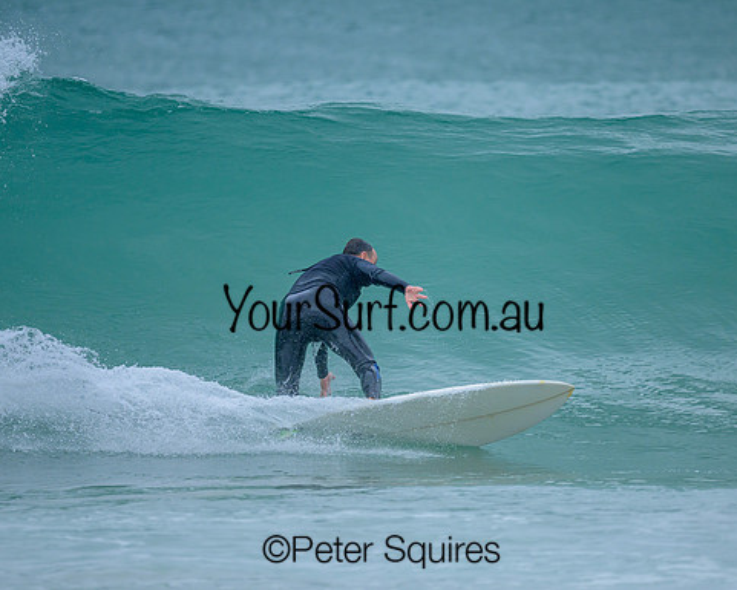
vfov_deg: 1.7
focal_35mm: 936
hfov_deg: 2.1
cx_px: 366
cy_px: 285
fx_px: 20421
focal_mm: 800
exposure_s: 1/2000
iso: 800
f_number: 6.3
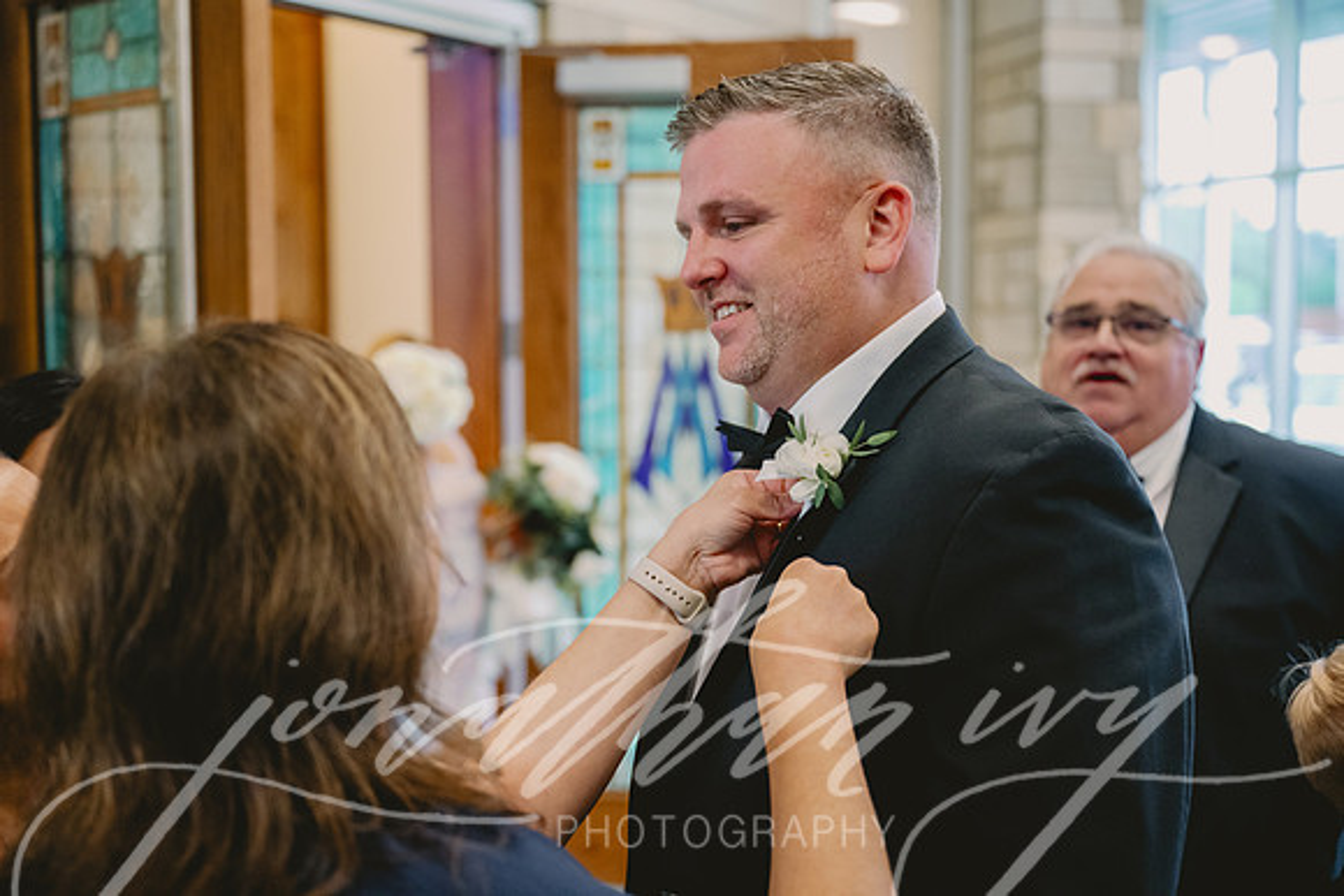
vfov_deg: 27.5
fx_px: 1830
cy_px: 448
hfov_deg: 40.3
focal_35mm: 49
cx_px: 672
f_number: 2.8
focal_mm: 49
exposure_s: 1/400
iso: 2000
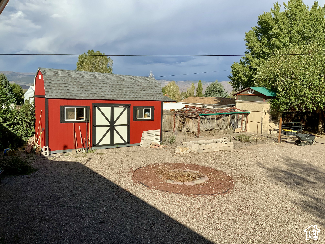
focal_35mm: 29
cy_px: 122
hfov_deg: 61.7
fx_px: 272
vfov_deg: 48.2
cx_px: 162
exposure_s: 1/2801
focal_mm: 3
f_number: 1.8
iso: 20
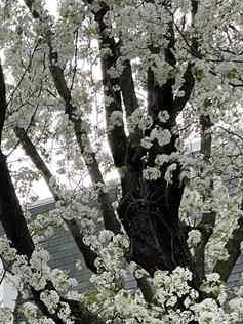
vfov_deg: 12.0
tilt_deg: +15.7
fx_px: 1479
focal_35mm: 158
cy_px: 483
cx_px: -42
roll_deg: +0.4
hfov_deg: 9.3
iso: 200
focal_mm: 6
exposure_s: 1/121
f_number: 2
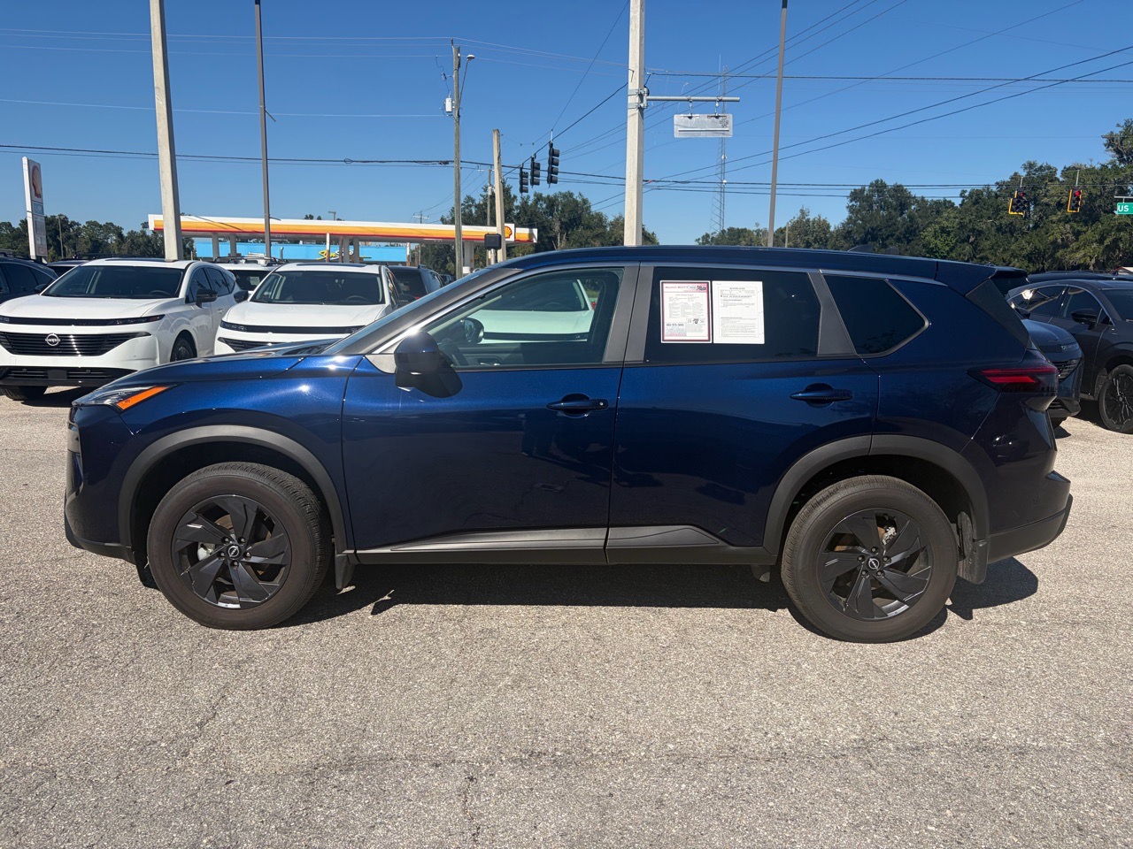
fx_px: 851
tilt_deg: -8.0
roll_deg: -1.3
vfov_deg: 53.1
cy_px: 424
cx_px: 566
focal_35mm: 26
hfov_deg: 67.3
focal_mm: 5.96
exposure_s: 1/6329
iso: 64
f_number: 1.6
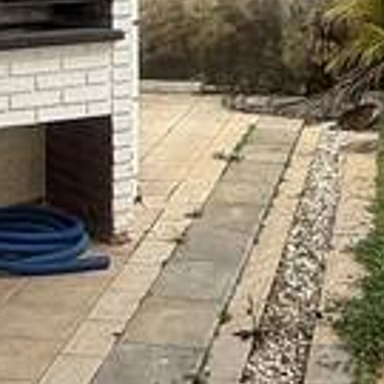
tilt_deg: +2.4
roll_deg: -1.0
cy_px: -125
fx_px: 1242
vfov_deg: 16.5
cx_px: 182
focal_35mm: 99
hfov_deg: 17.6
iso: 64
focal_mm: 2.22
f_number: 2.2
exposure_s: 1/820
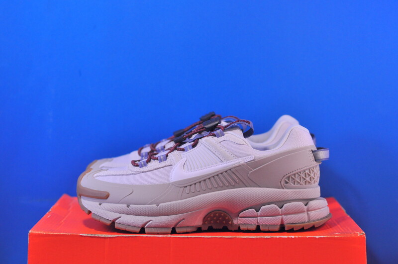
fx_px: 828
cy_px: 132
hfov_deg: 27.0
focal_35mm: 75
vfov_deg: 18.1
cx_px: 199
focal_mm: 50
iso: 250
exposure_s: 1/250
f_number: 3.2
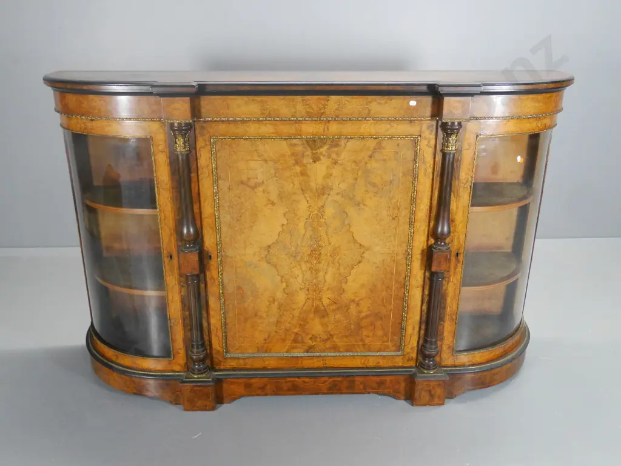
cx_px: 310
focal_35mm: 30
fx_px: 538
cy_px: 233
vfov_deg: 46.8
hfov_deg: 59.9
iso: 3200
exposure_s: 1/80
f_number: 4.5
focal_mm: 15
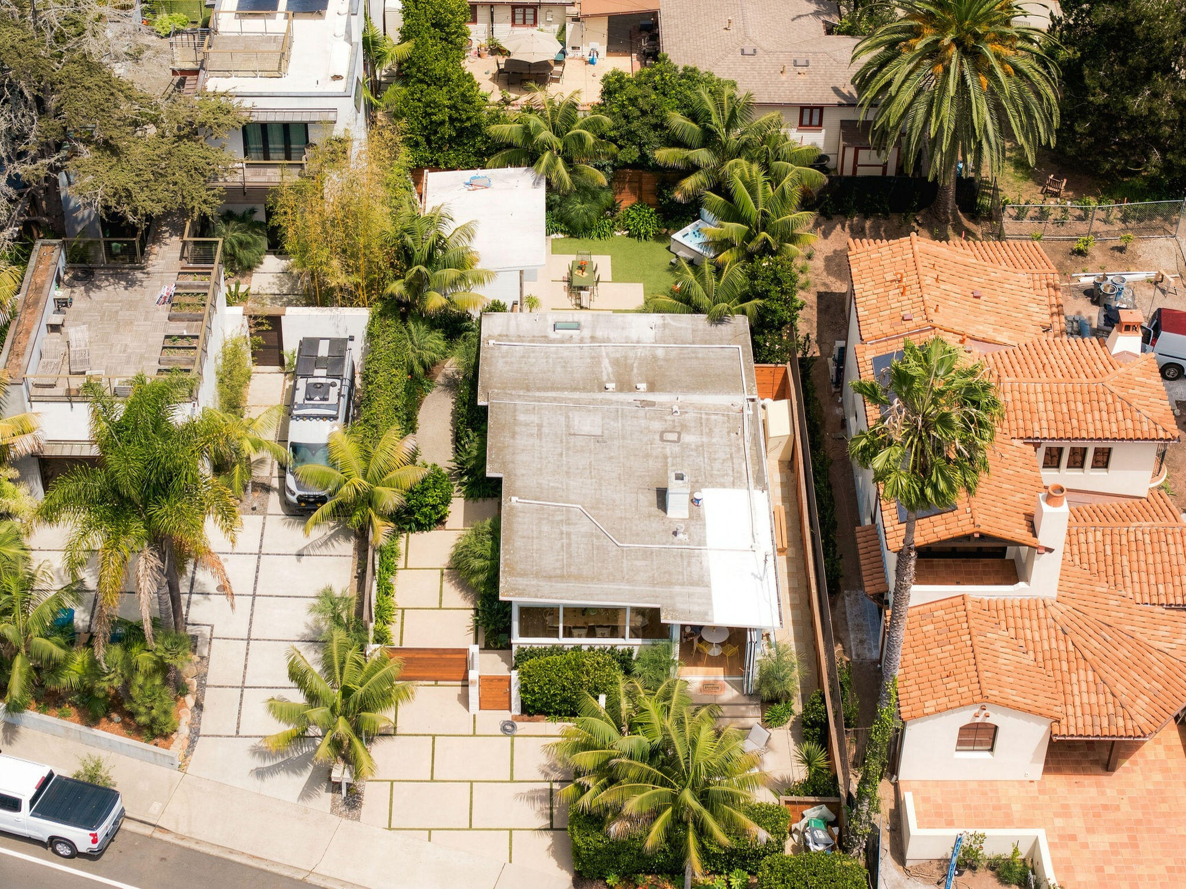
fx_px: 2398
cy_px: 444
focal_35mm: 70
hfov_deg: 27.8
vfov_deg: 21.0
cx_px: 593
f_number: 2.8
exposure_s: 1/1000
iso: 100
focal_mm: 19.4
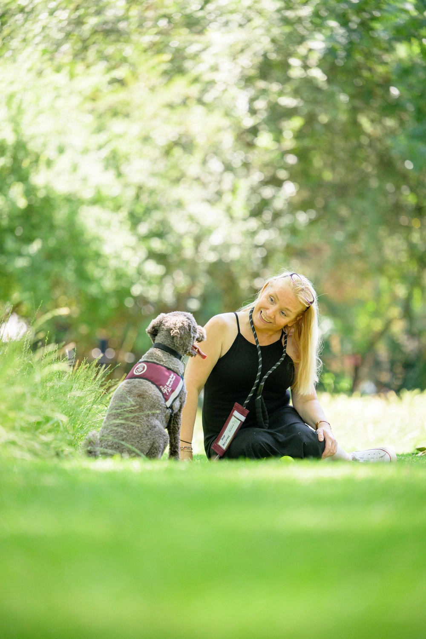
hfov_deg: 9.1
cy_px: 320
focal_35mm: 150
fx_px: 2662
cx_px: 213
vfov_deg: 13.7
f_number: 2.8
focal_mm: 150
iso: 1000
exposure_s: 1/2500
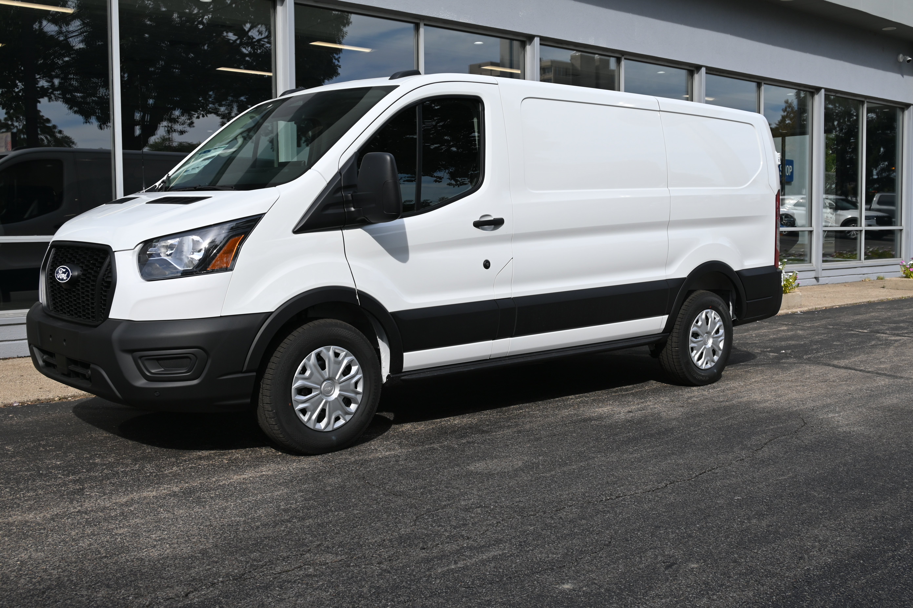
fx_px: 1160
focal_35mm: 46
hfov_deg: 43.0
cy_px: 304
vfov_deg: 29.4
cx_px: 456
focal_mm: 30.5
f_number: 7.1
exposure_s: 1/400
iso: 100
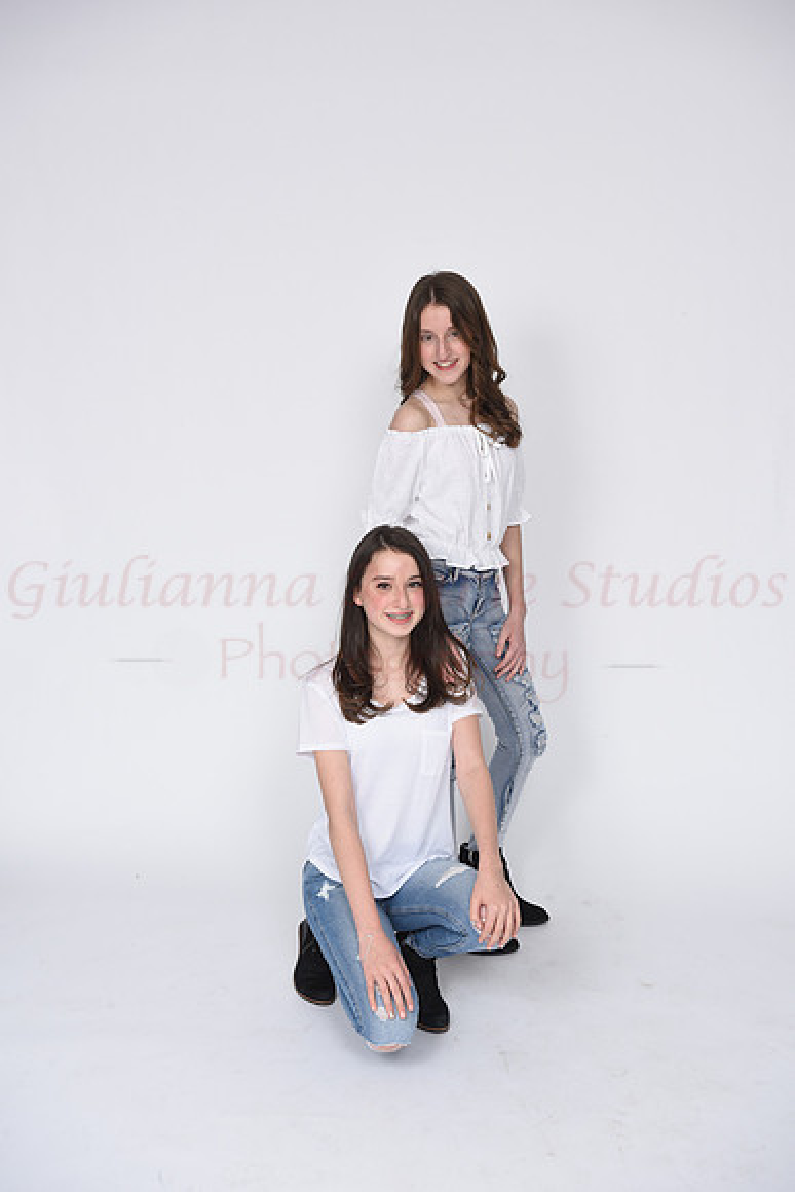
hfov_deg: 29.9
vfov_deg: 43.6
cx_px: 398
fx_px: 1490
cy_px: 596
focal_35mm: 45
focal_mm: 45
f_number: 8
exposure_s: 1/100
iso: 160
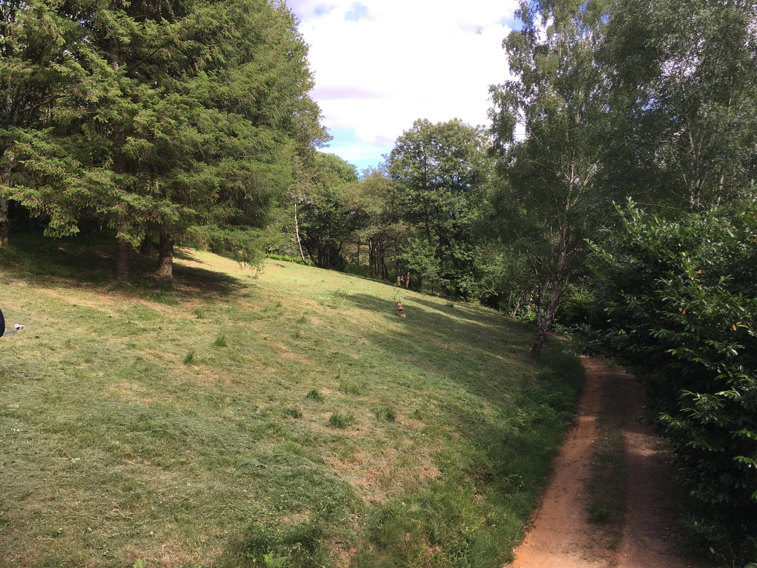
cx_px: 378
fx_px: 634
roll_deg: +1.6
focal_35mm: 29
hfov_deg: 61.7
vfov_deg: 48.2
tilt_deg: -3.0
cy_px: 284
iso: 25
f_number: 2.2
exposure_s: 1/509
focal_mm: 4.15
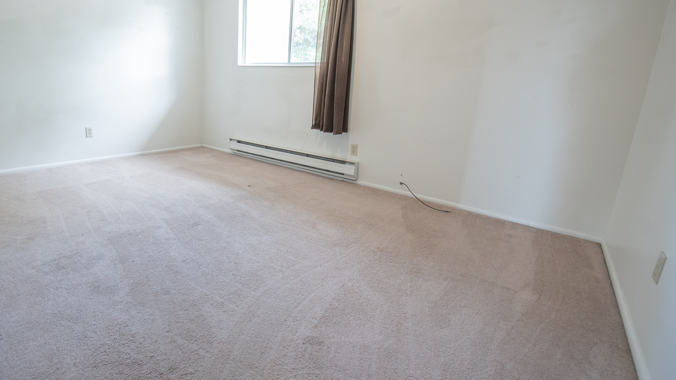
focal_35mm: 18
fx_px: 323
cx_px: 273
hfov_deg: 91.6
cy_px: 163
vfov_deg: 60.7
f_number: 3.5
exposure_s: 1/50
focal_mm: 14
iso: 1000
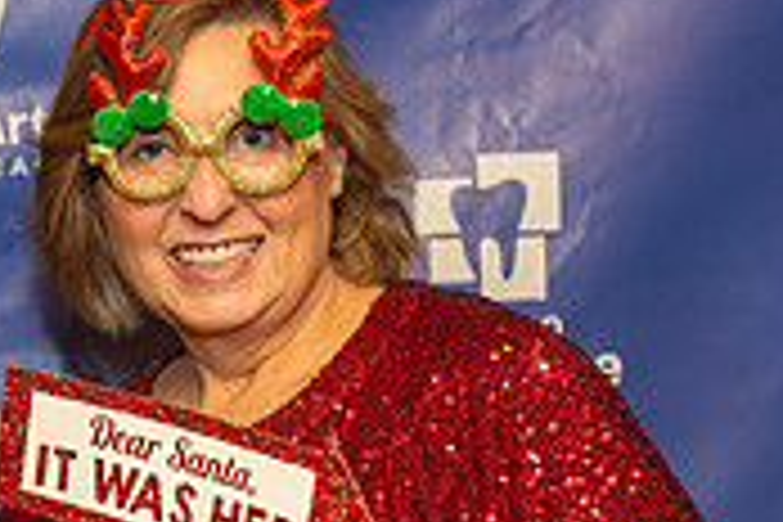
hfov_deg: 16.4
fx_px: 2545
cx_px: -270
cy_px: 407
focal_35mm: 117
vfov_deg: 11.7
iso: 400
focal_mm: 35
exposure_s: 1/25
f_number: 3.2
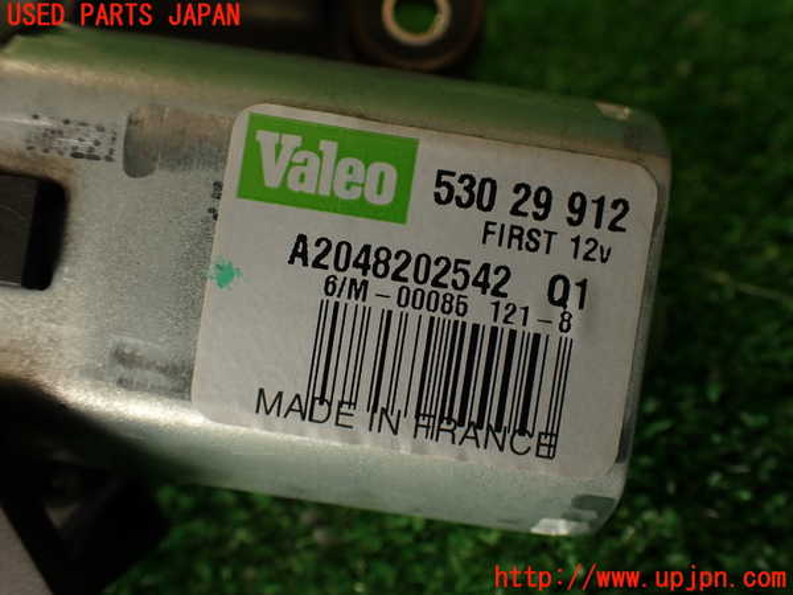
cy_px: 298
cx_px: 396
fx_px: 733
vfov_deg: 44.2
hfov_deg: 56.8
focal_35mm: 32
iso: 100
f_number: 2.4
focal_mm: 5.79
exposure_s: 1/60
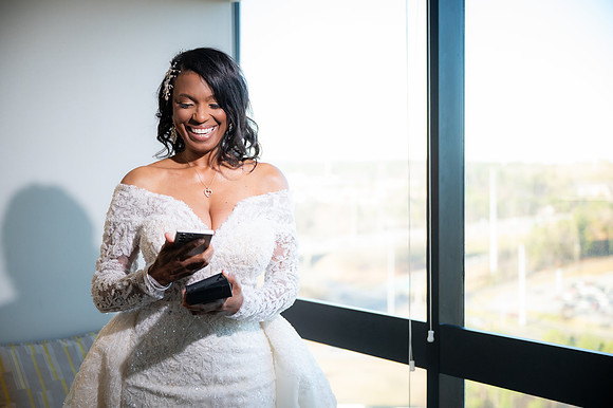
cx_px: 306
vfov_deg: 25.5
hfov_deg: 37.5
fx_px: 902
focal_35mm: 53
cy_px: 204
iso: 1600
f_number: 2.8
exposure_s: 1/125
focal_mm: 53
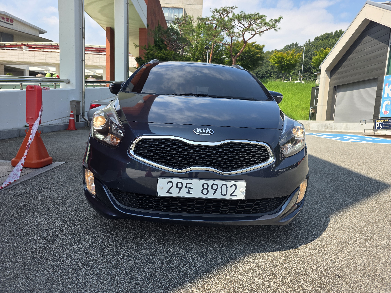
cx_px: 196
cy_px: 146
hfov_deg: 73.9
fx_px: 260
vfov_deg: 58.9
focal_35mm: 23
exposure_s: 1/1654
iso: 40
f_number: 1.7
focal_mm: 6.3
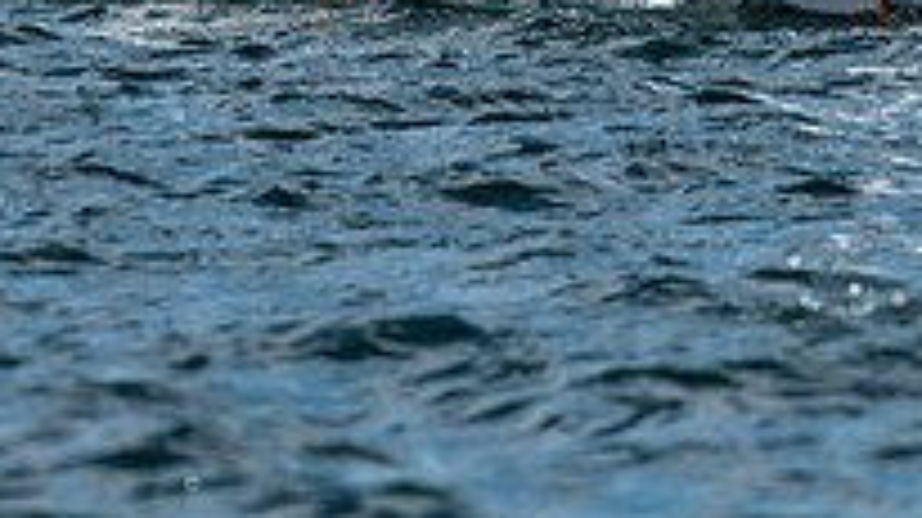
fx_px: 32617
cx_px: 688
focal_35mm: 1335
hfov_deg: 1.6
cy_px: -313
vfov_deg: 0.9
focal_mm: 300
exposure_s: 1/3200
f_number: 5.6
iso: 320
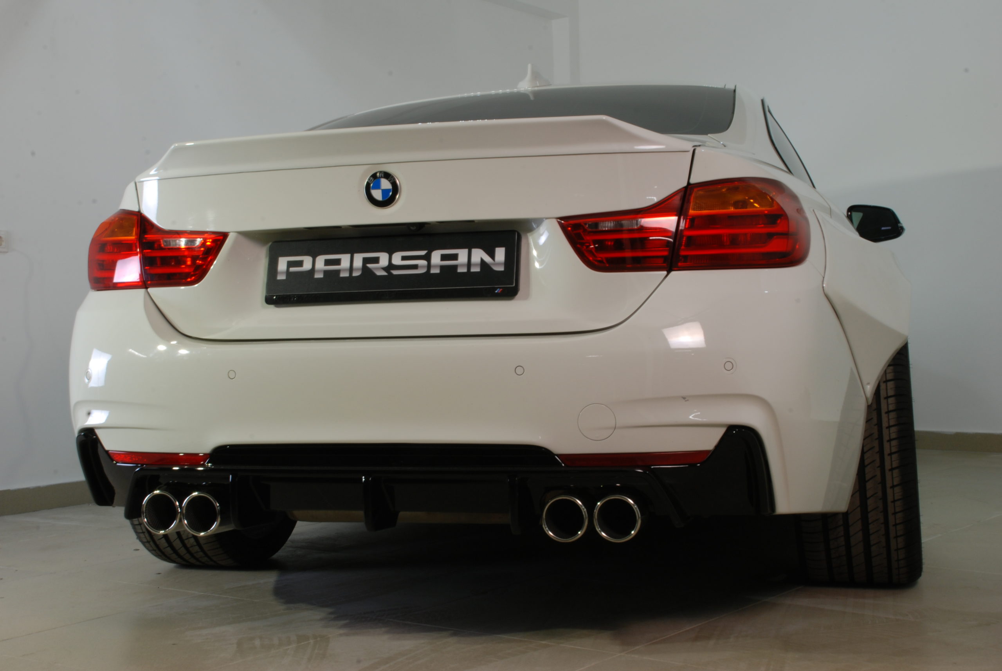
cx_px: 501
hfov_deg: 41.1
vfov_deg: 28.2
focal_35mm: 48
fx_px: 1338
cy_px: 336
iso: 160
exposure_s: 1.6
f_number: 22
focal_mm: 32
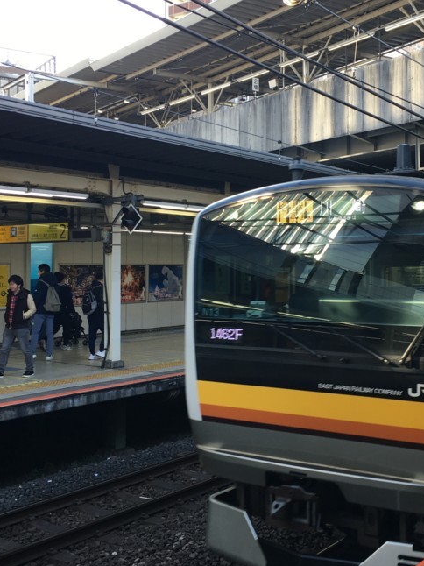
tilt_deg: +0.8
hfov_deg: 31.2
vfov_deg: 41.2
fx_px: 752
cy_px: 252
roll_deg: +0.5
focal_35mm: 46
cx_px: 288
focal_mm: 4.15
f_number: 2.2
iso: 25
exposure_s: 1/120
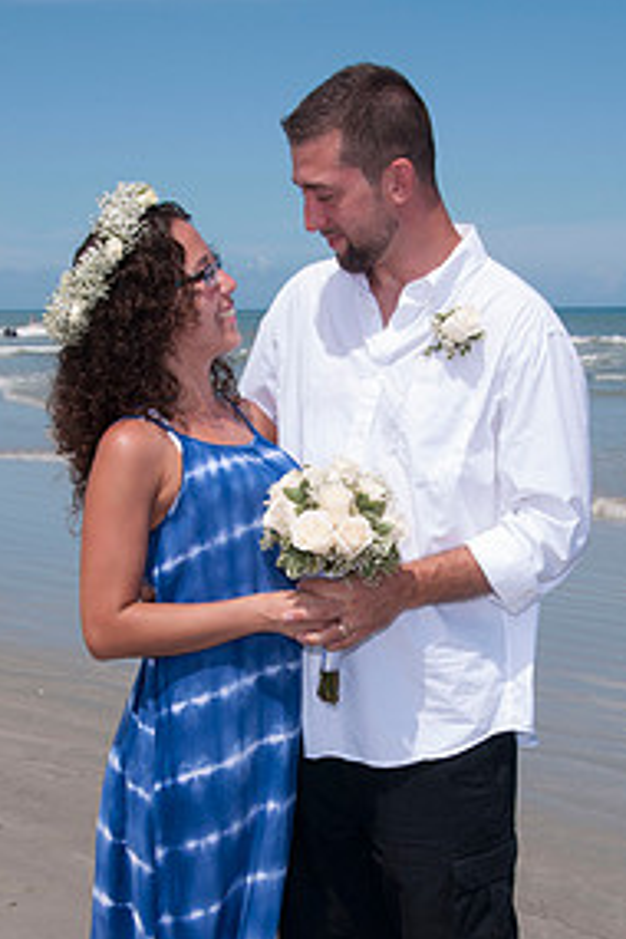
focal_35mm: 71
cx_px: 325
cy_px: 633
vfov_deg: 28.3
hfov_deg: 19.2
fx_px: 1852
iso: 100
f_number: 11
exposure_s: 1/250
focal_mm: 30
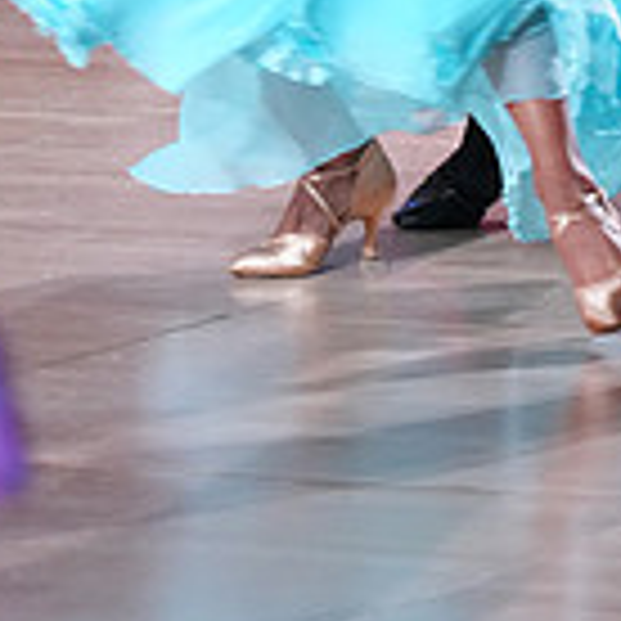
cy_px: -540
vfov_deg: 4.6
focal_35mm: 376
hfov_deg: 4.7
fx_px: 7631
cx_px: 659
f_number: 4
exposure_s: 1/250
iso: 3200
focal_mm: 105
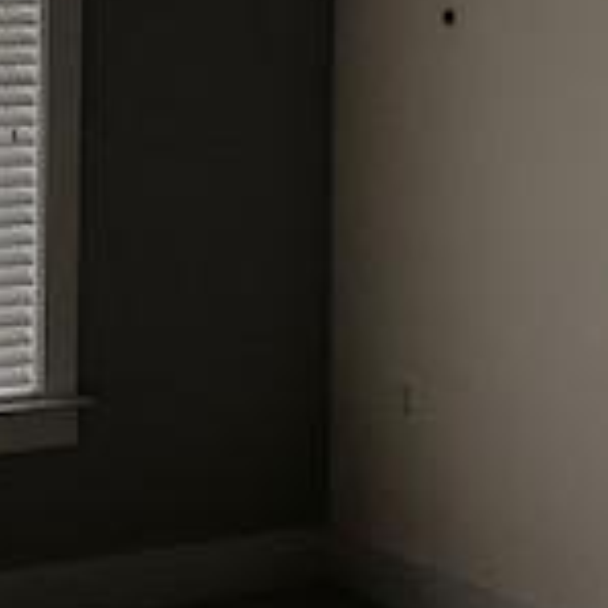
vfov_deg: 16.2
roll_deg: -0.6
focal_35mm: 106
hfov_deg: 16.3
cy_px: 65
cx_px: 143
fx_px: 2106
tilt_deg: -4.0
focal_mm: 3.99
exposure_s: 1/433
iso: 20
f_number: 1.8
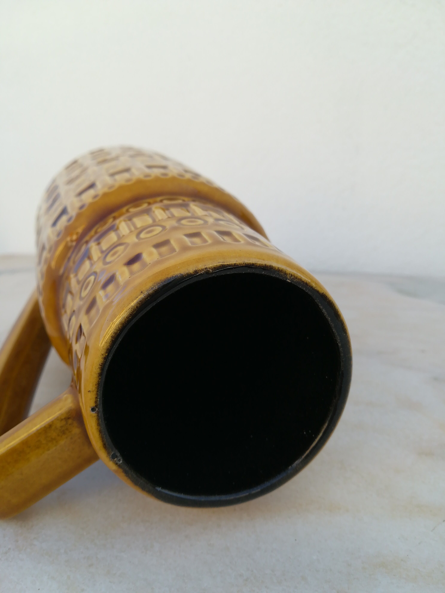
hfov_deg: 53.1
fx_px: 446
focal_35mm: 26
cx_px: 222
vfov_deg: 67.3
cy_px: 296
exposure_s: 1/244
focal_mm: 3.83
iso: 50
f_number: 2.2
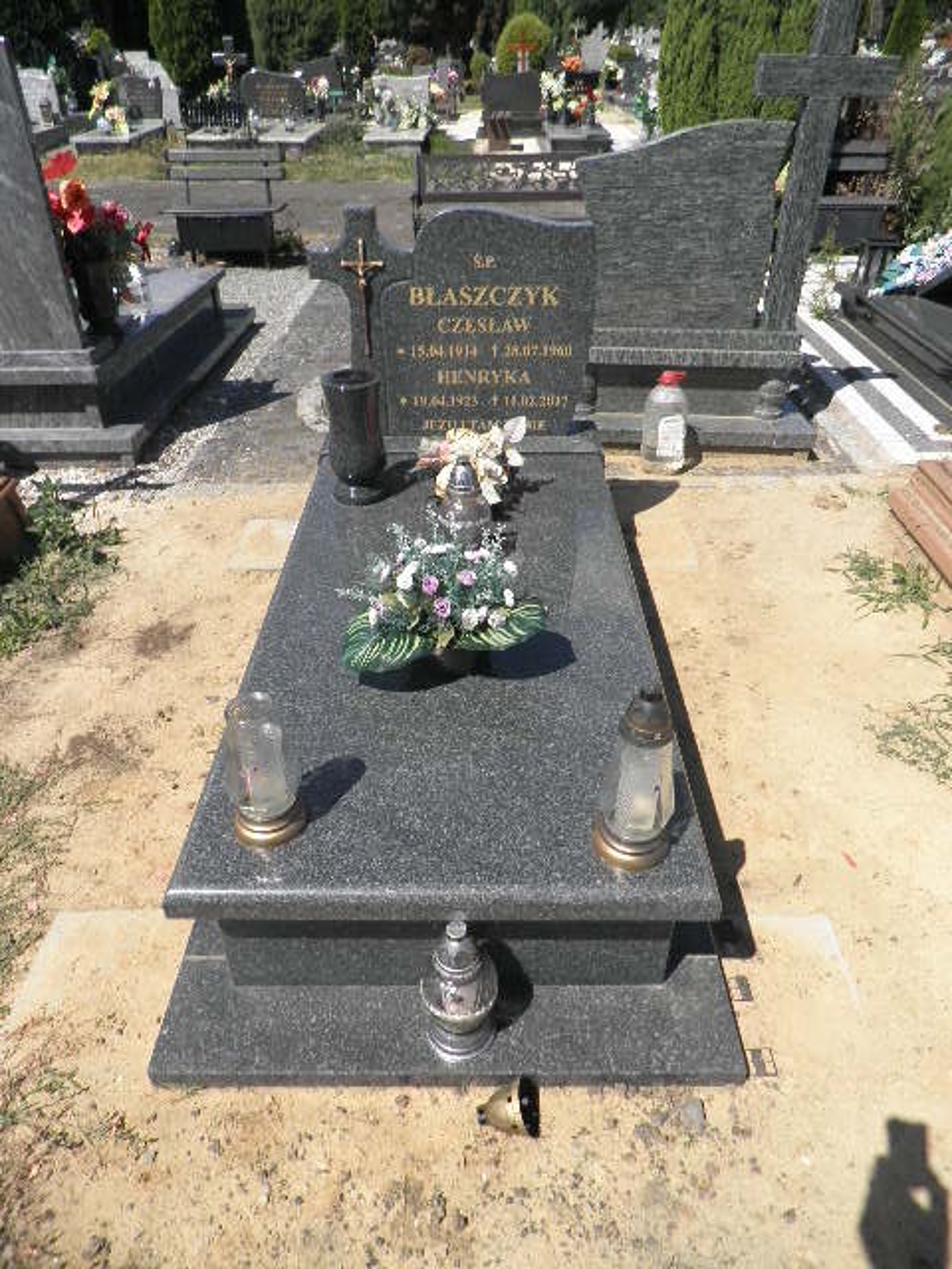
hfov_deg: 56.8
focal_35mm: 24
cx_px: 476
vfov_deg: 71.6
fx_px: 880
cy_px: 634
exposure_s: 1/160
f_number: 8.3
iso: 64
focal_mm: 4.3
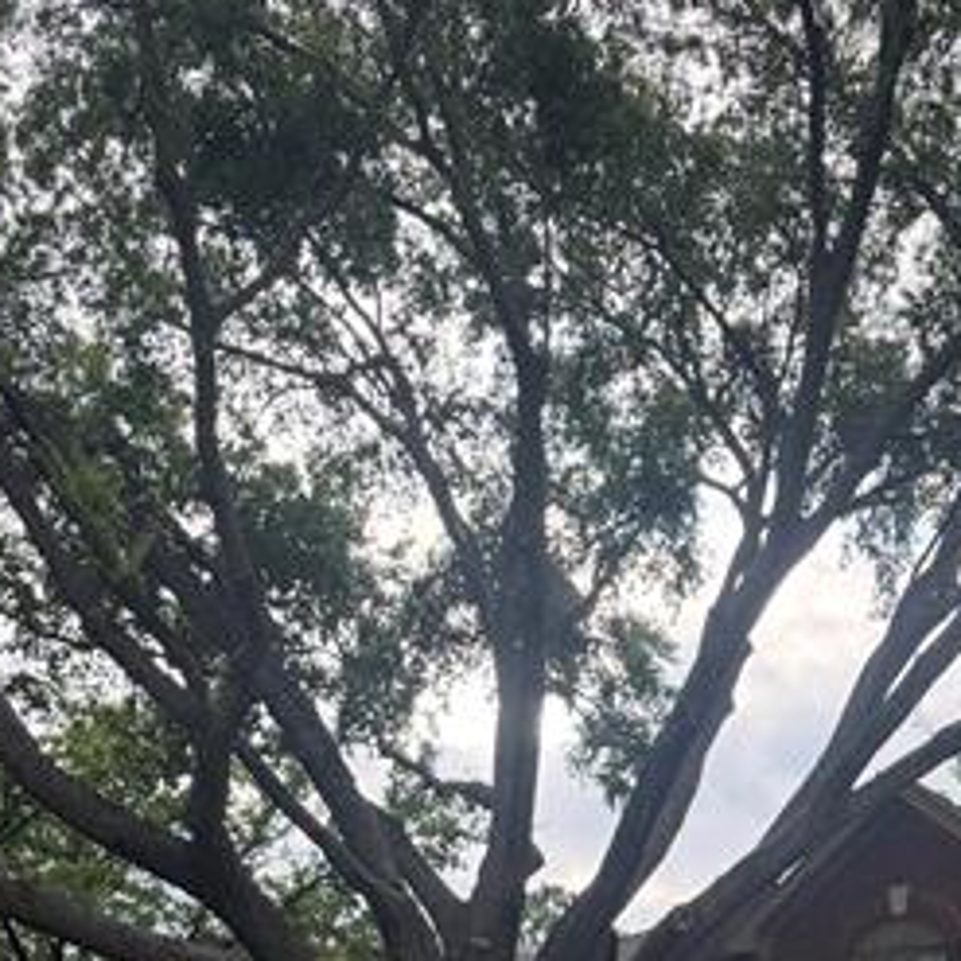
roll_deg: -3.1
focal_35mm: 66
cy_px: 1031
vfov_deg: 24.5
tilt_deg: +11.7
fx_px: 2073
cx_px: 751
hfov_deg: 25.7
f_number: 1.78
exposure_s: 1/1018
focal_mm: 6.76
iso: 100
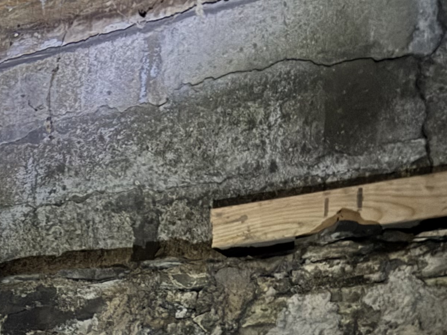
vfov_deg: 16.4
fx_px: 1033
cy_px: 533
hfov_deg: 21.3
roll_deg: +1.4
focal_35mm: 80
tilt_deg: -3.6
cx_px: -187
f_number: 1.78
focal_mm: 6.76
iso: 2000
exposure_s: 1/5
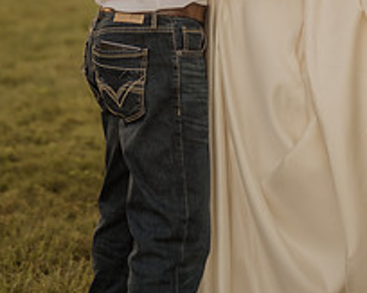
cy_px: -88
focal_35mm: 155
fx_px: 1683
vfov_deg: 9.8
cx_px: 180
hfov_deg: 12.4
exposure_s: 1/400
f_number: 2.8
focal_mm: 50
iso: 200
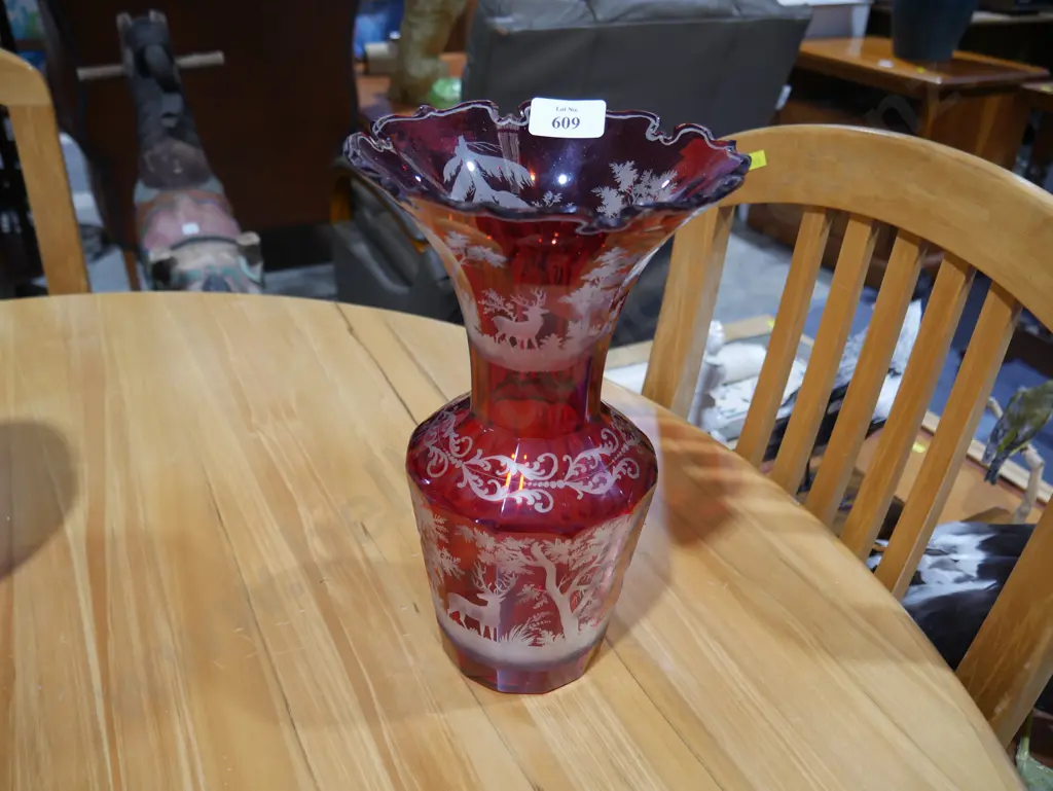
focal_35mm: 28
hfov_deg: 63.4
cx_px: 526
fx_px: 852
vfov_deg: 49.8
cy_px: 396
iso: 320
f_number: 3.5
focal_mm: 14
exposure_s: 1/60
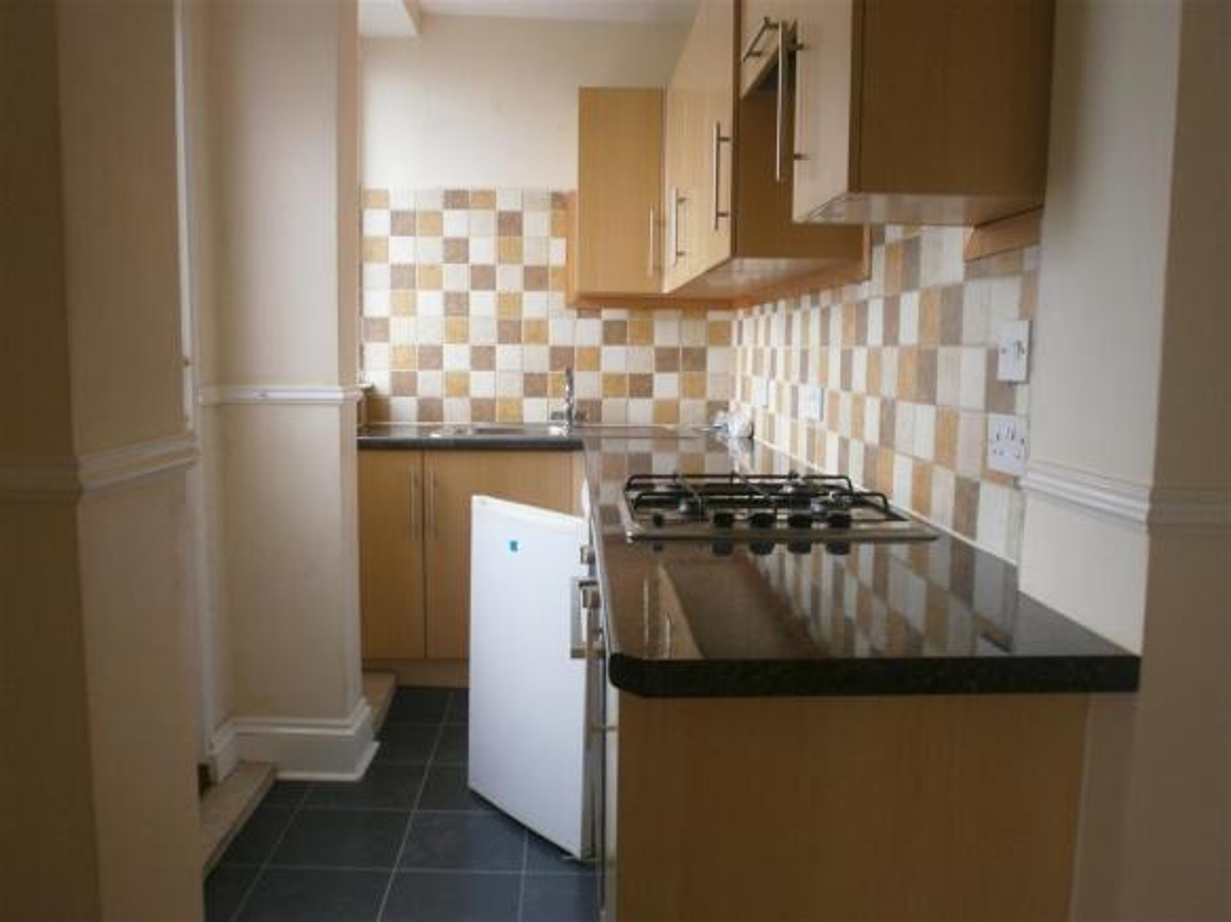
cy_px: 461
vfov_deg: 51.3
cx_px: 616
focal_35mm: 27
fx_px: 960
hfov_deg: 65.3
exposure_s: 1/100
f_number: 2.9
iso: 100
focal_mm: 4.8
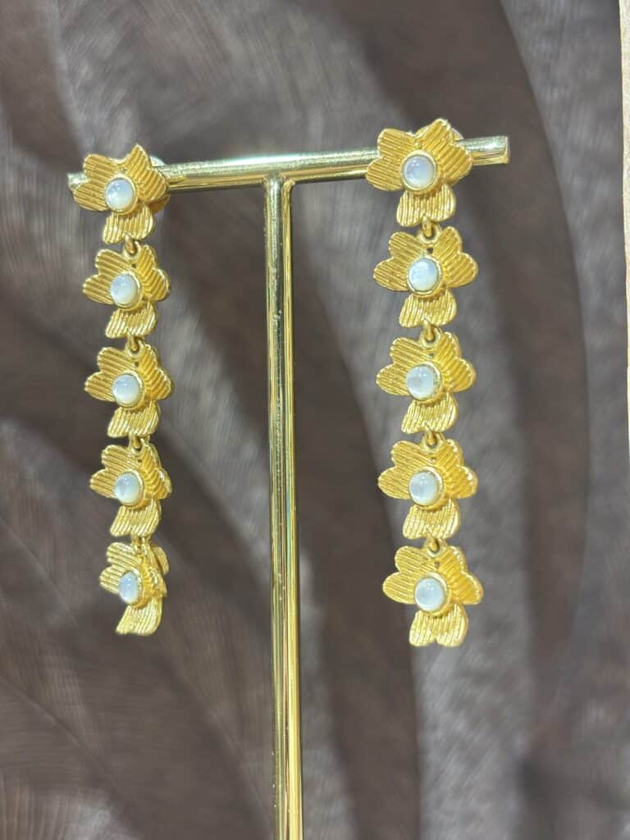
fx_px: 1262
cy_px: 420
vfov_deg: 36.8
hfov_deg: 28.0
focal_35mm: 52
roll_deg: +0.7
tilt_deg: +1.7
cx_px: 315
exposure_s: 1/50
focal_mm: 5.96
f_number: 1.6
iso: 50
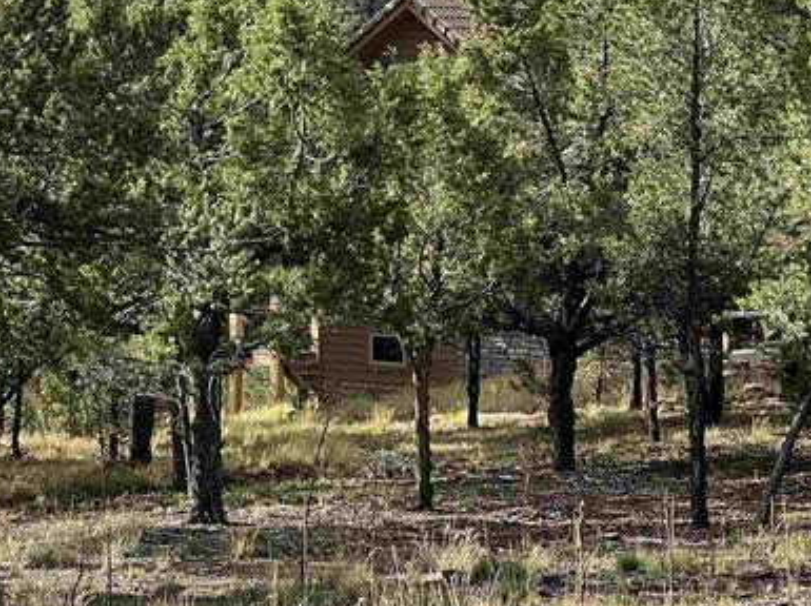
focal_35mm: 205
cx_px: 381
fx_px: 4798
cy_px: 57
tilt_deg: -0.5
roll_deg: -0.5
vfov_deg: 7.2
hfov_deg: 9.7
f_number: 2.8
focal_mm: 9
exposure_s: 1/515
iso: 32
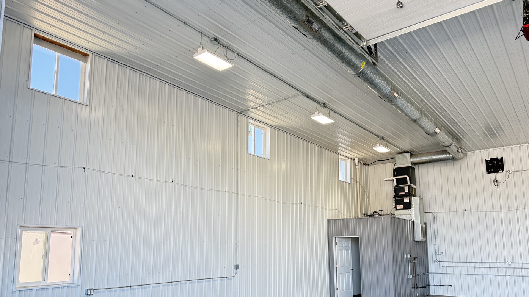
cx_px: 265
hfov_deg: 69.9
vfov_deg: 42.3
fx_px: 379
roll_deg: -0.8
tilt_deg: +7.6
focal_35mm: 27
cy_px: 196
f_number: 1.78
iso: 200
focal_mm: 6.76
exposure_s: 1/226
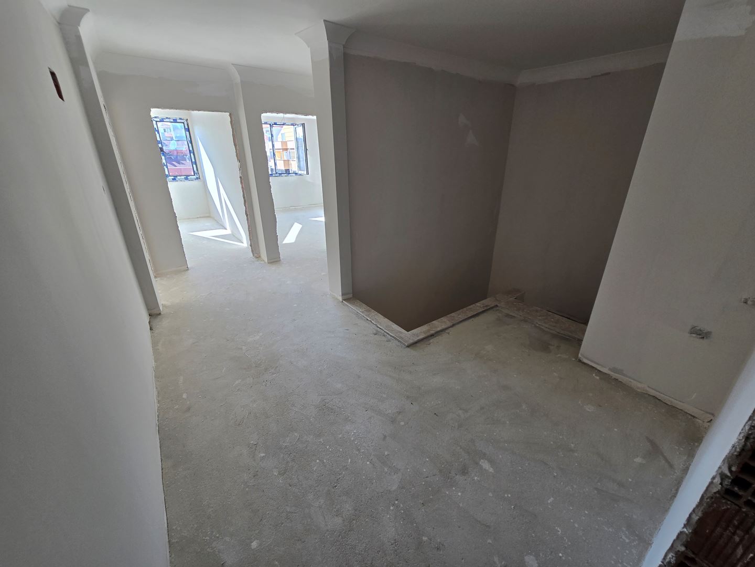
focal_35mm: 13
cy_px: 284
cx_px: 378
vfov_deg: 89.9
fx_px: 284
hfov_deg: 106.2
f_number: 2.2
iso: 50
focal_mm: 2.2
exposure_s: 1/100
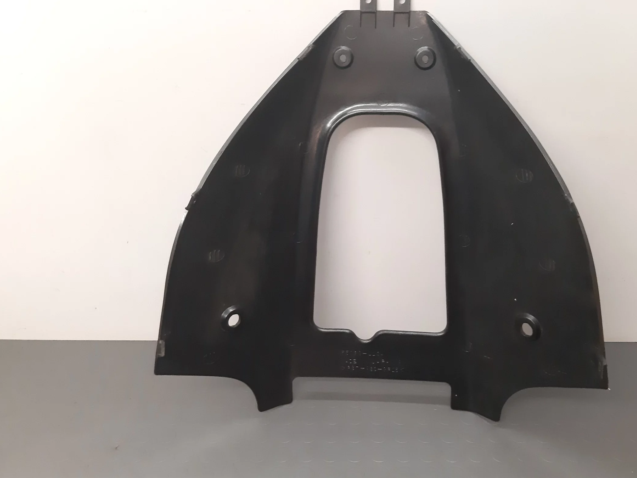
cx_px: 357
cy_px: 224
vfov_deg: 42.9
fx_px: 607
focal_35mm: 33
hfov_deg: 55.2
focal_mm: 3.93
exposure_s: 1/50
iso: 400
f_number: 1.7
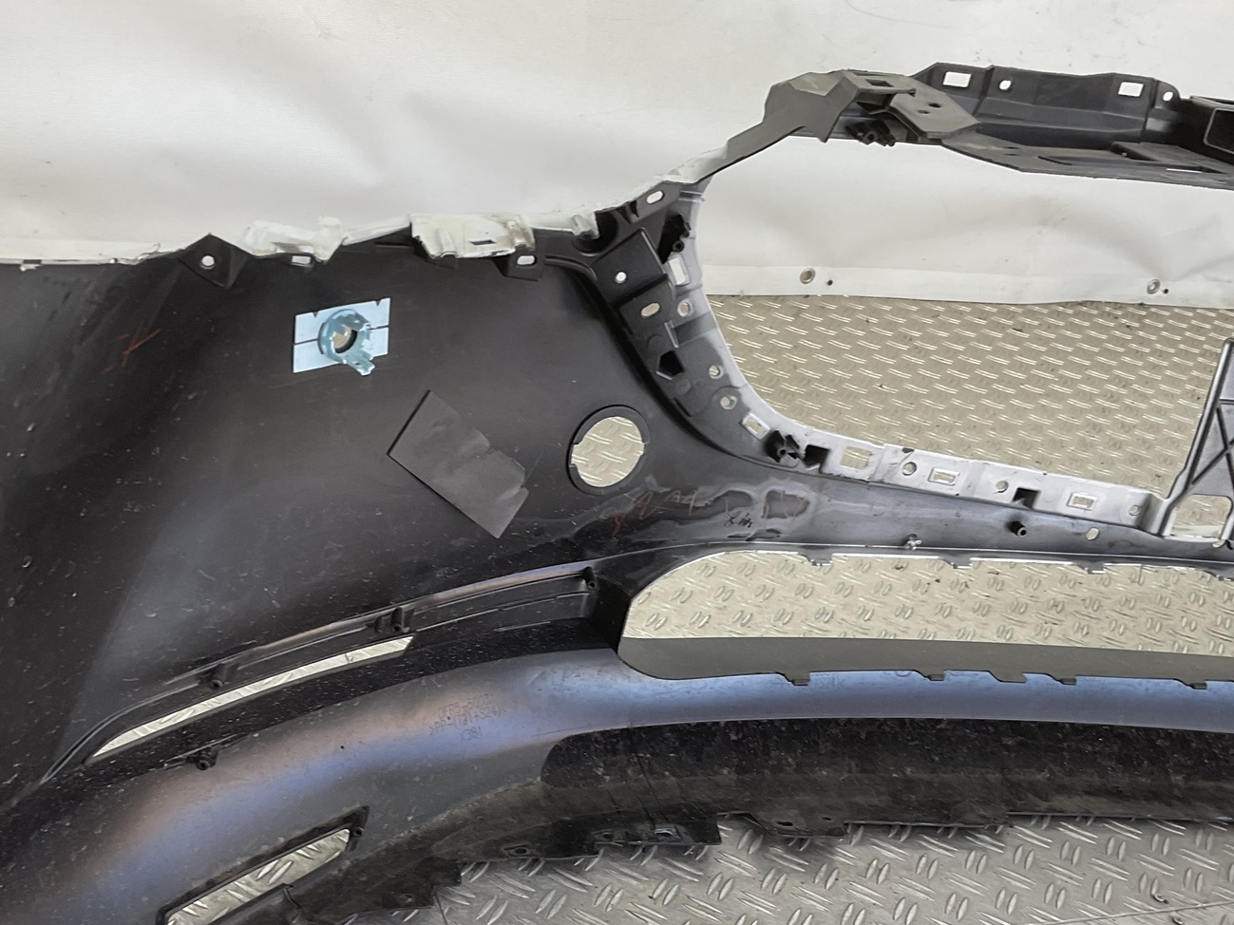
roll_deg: -13.7
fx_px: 1604
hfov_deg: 42.0
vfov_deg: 32.0
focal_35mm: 45
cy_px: 574
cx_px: 524
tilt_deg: -31.1
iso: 25
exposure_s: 1/100
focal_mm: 3
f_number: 1.8
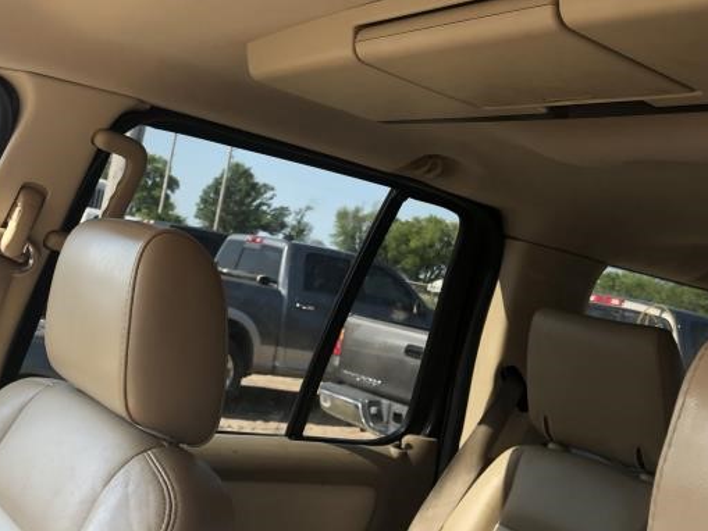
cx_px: 321
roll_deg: -9.1
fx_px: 900
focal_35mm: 44
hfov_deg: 42.9
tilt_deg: +9.7
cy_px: 126
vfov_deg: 32.2
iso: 20
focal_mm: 3.99
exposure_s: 1/133
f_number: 1.8
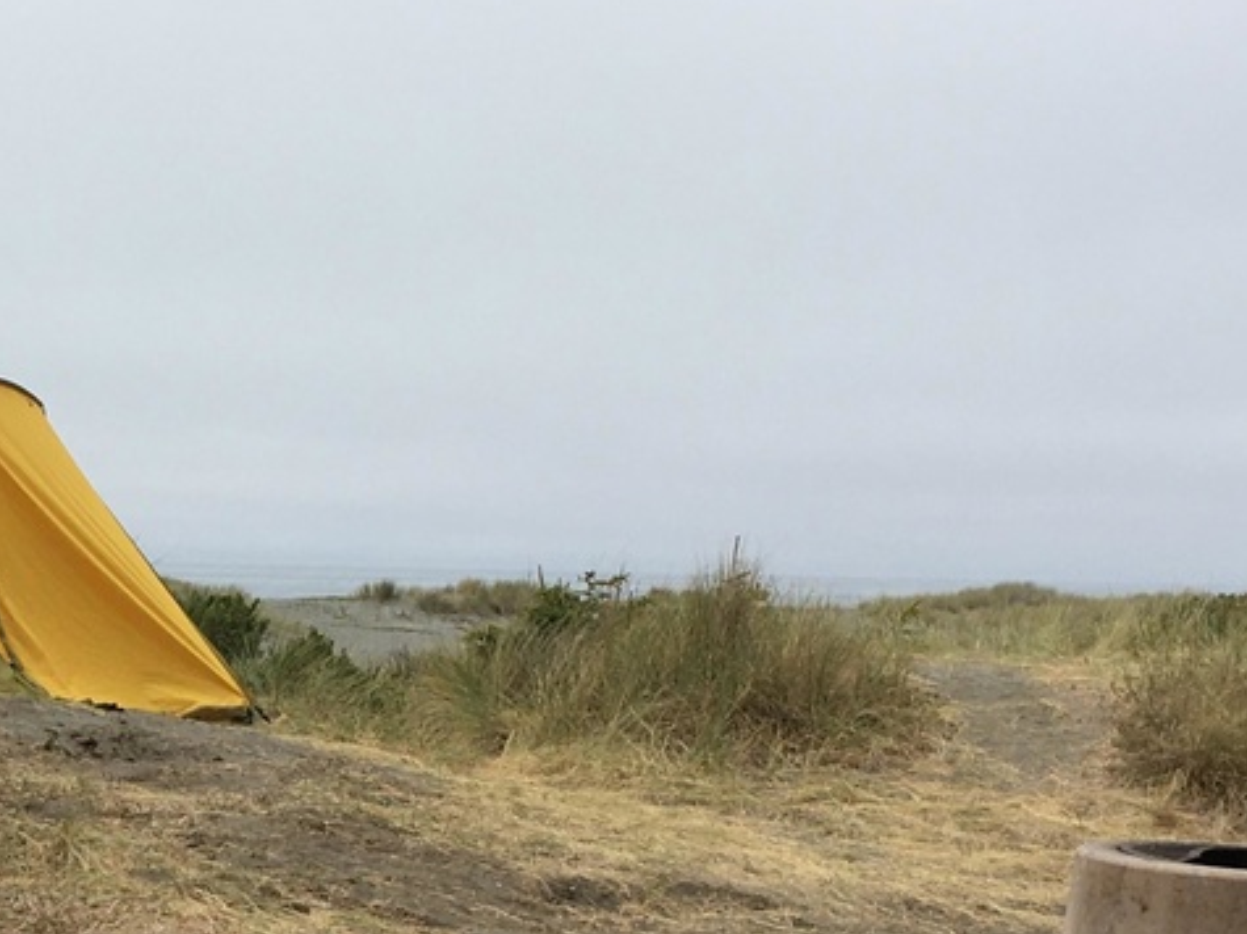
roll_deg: -2.0
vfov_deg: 16.5
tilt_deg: -5.7
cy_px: 897
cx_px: 116
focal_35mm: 88
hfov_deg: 21.7
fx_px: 3169
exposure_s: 1/2137
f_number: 2.2
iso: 25
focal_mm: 4.15
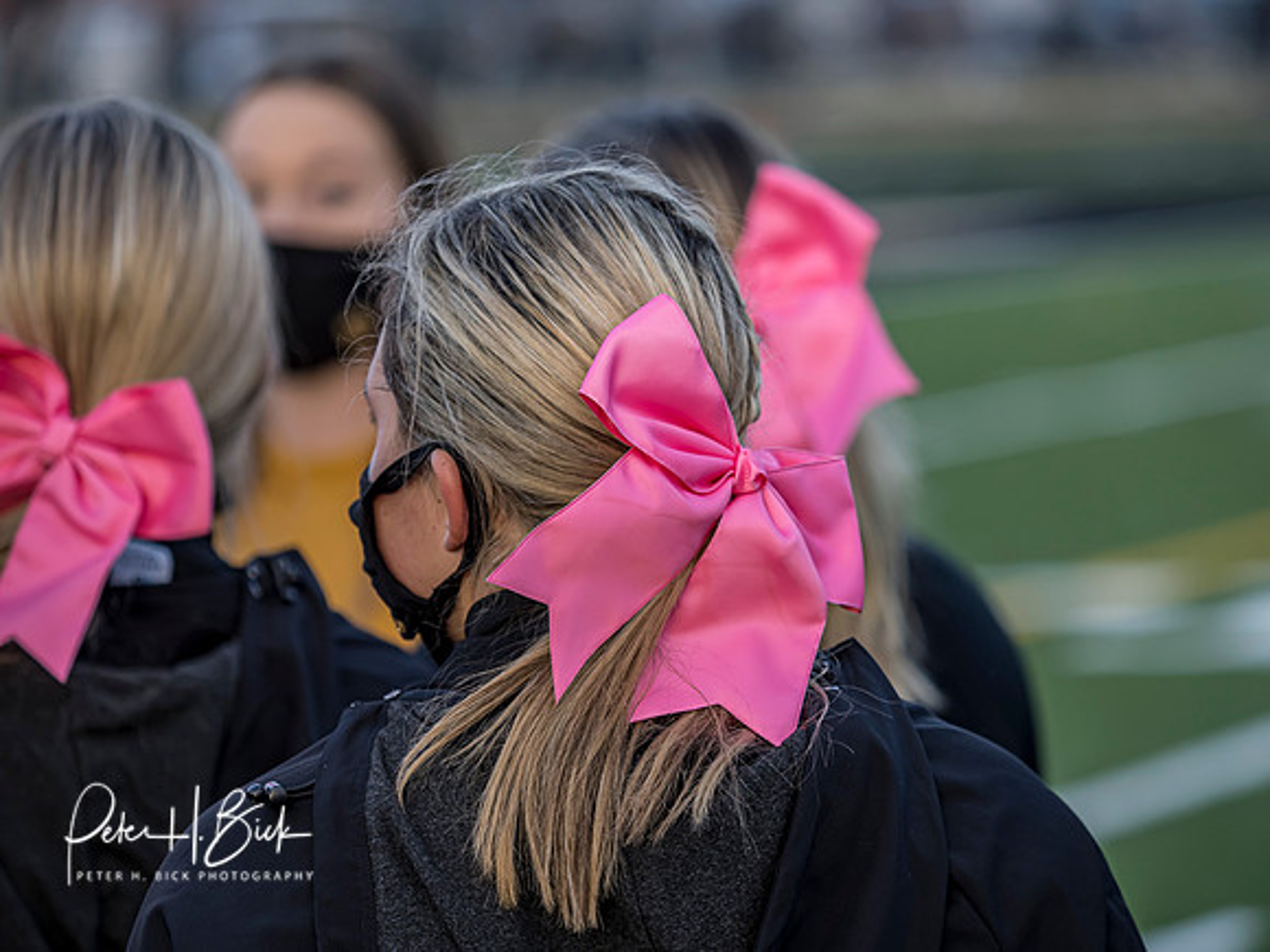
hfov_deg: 8.6
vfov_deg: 6.5
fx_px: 8438
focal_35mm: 230
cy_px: 476
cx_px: 635
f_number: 2.8
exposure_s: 1/640
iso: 320
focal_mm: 115
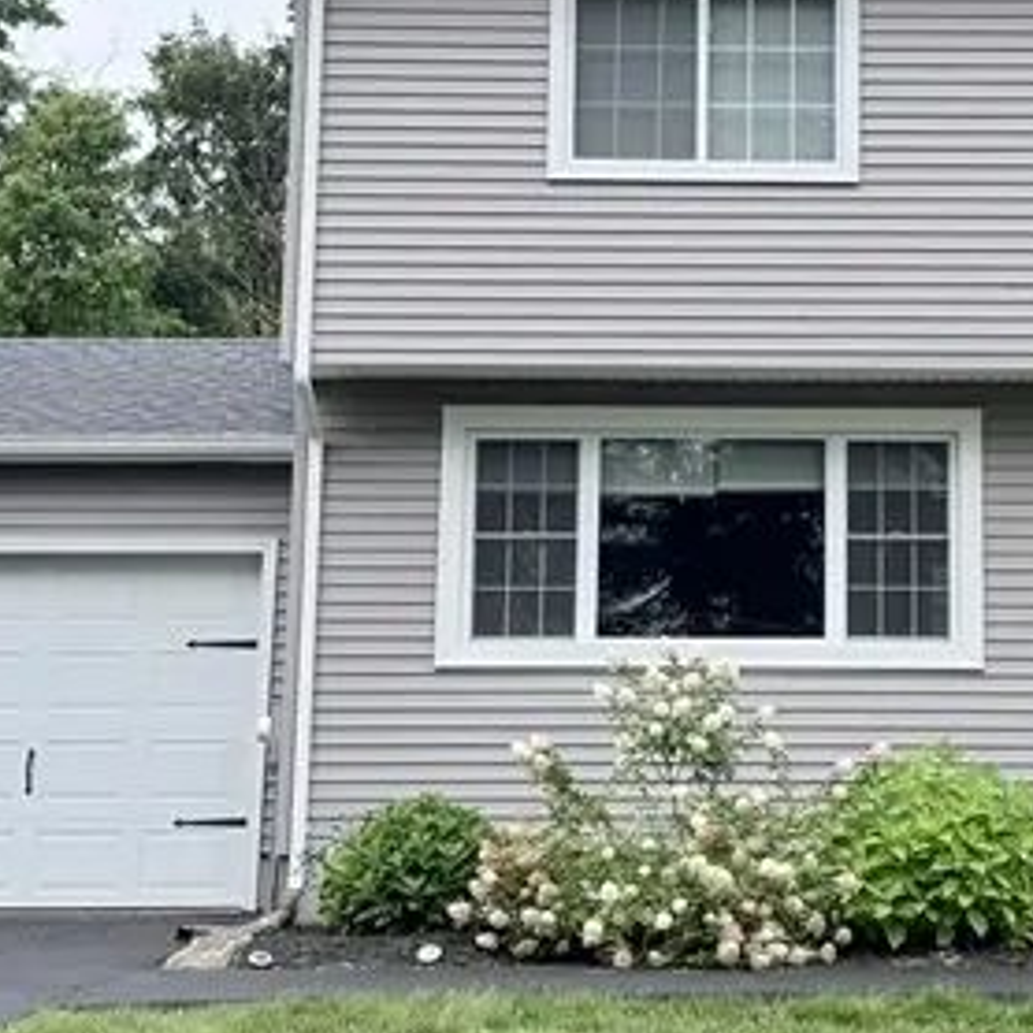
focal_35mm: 78
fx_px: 2633
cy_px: 271
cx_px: 821
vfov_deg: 22.0
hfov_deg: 21.9
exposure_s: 1/1230
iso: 80
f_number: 1.78
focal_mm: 6.76
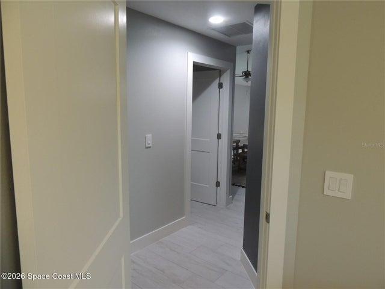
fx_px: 267
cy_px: 144
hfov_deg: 71.6
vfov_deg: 56.8
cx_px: 192
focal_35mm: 24
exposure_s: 1/30
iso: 360
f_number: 3
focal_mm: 4.3
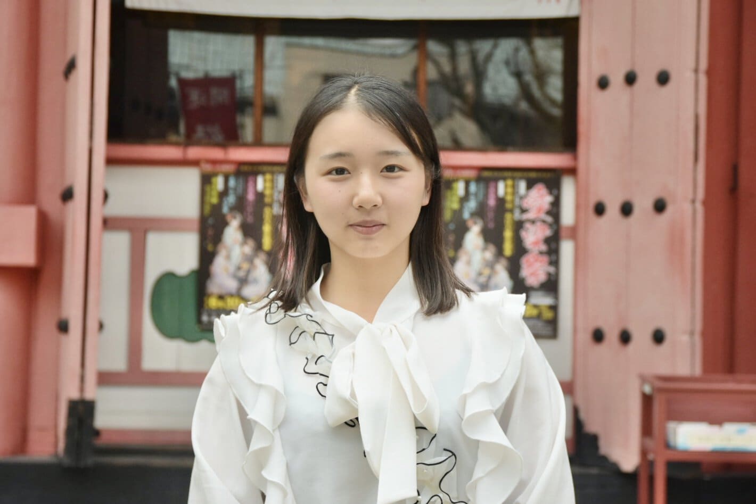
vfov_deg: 18.2
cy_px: 252
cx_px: 378
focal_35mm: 75
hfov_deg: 27.0
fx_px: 1575
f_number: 3.8
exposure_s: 1/640
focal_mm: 50
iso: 250
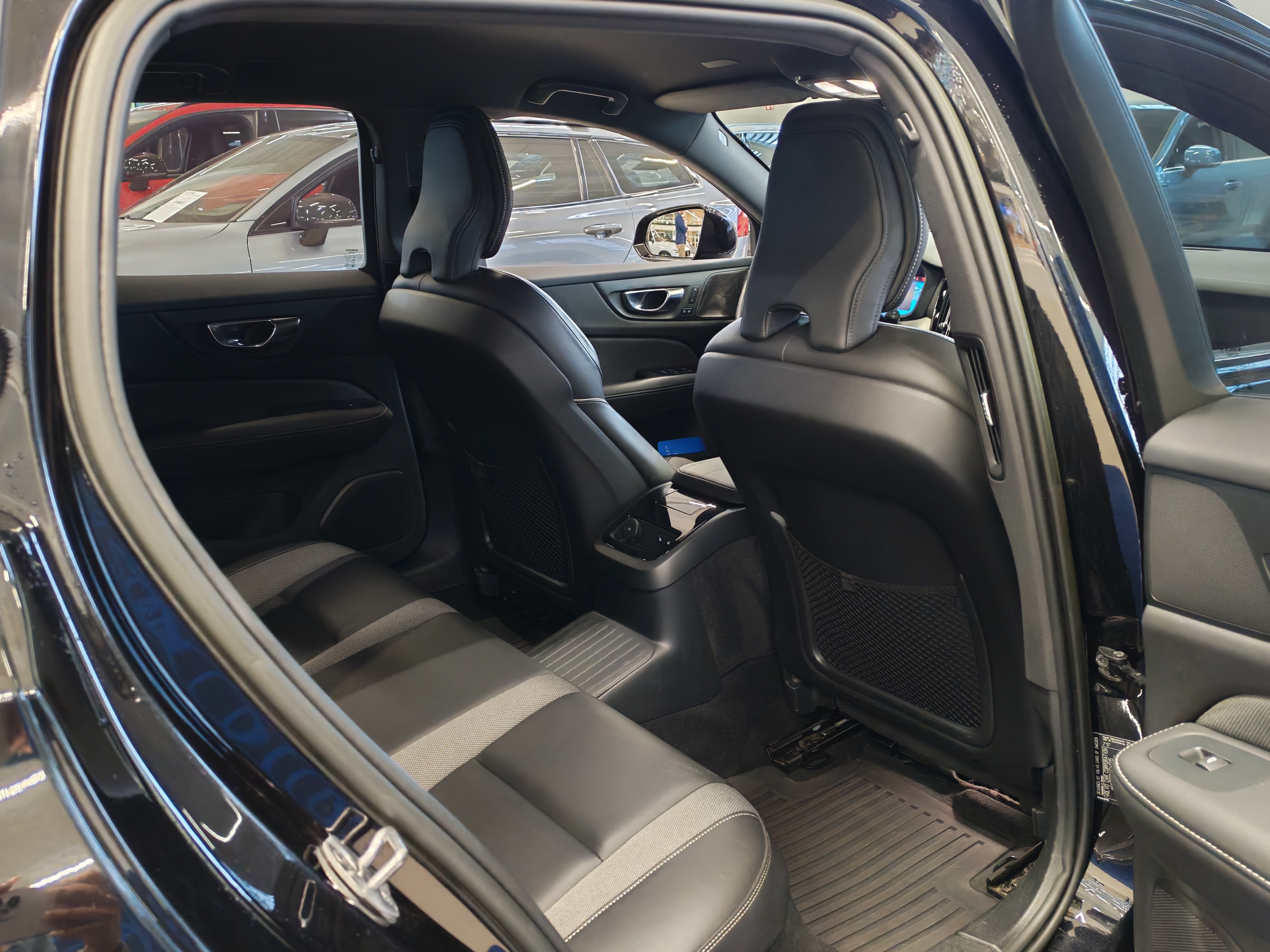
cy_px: 476
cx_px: 635
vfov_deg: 44.2
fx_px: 1174
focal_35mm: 32
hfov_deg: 56.8
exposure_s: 1/50
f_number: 1.9
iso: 1600
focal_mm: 6.12
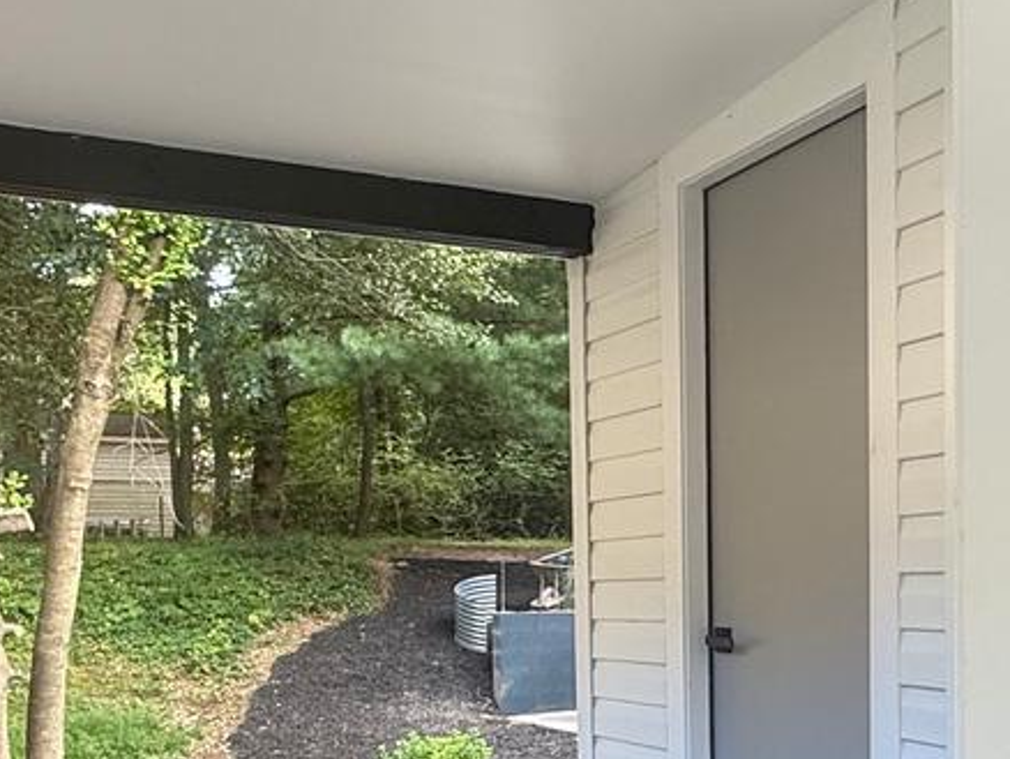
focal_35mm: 46
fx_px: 1343
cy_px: 681
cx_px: 606
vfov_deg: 30.2
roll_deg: +0.7
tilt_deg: -3.7
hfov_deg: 41.0
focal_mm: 2.22
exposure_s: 1/99
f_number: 2.2
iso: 100
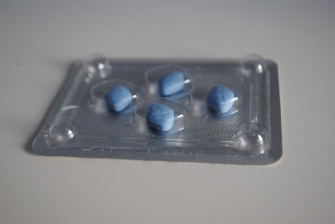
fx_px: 559
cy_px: 112
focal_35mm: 60
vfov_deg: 22.7
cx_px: 168
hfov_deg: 33.4
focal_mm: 40
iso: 400
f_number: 5.3
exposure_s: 1/25
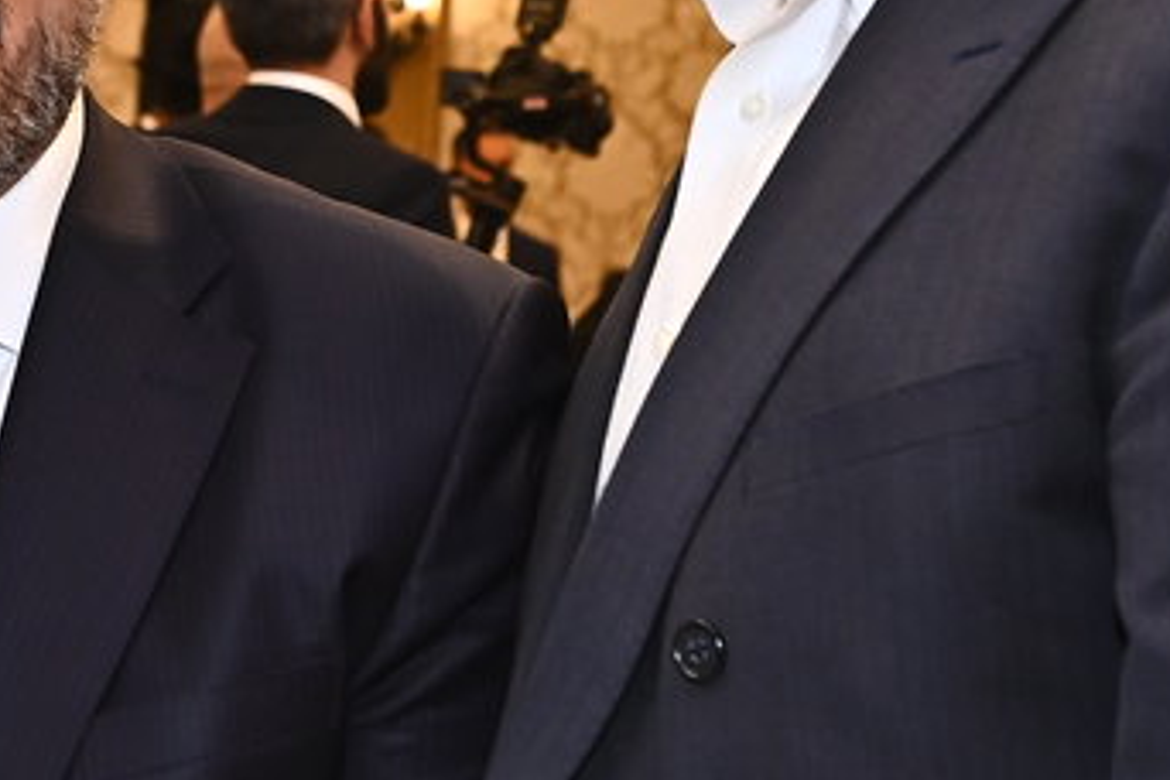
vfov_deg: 9.8
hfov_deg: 14.5
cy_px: -2
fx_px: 4517
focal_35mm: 139
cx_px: -51
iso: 1250
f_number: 4.5
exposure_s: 1/200
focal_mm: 34
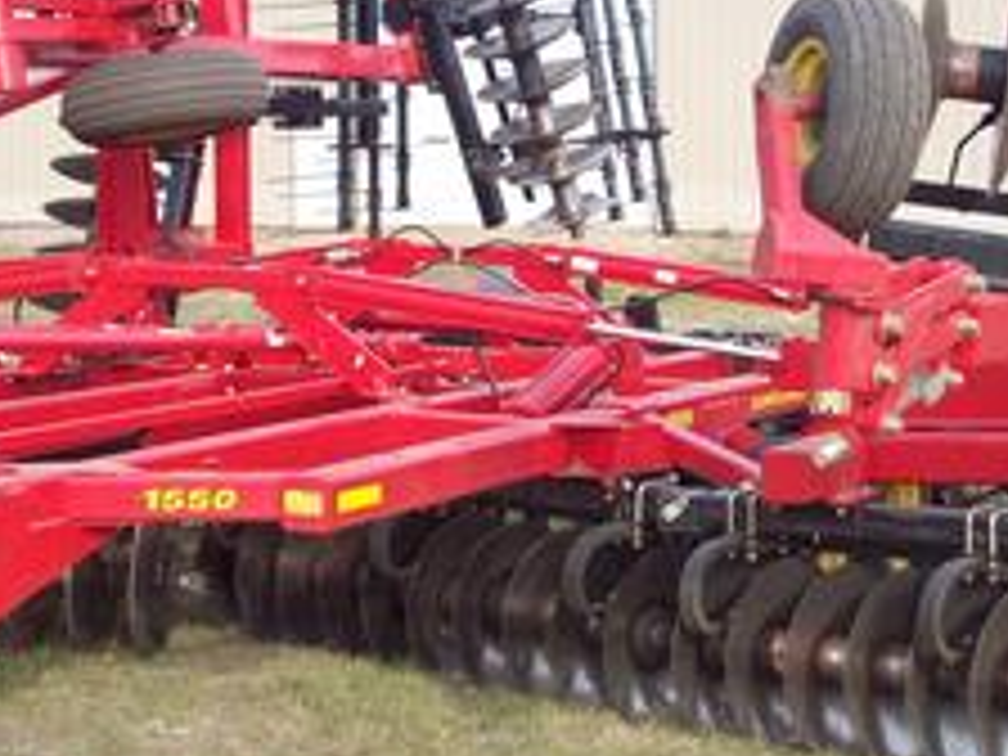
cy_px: 436
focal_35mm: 90
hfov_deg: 21.7
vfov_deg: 16.4
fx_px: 2621
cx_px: 621
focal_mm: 6.2
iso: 80
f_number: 2.8
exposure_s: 1/366
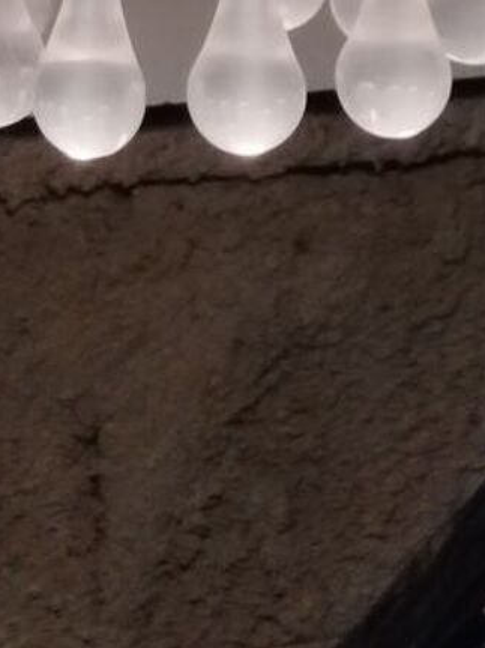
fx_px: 4803
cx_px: 111
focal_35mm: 257
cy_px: -237
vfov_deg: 7.6
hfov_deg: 5.8
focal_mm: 5.25
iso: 191
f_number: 1.75
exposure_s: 1/100
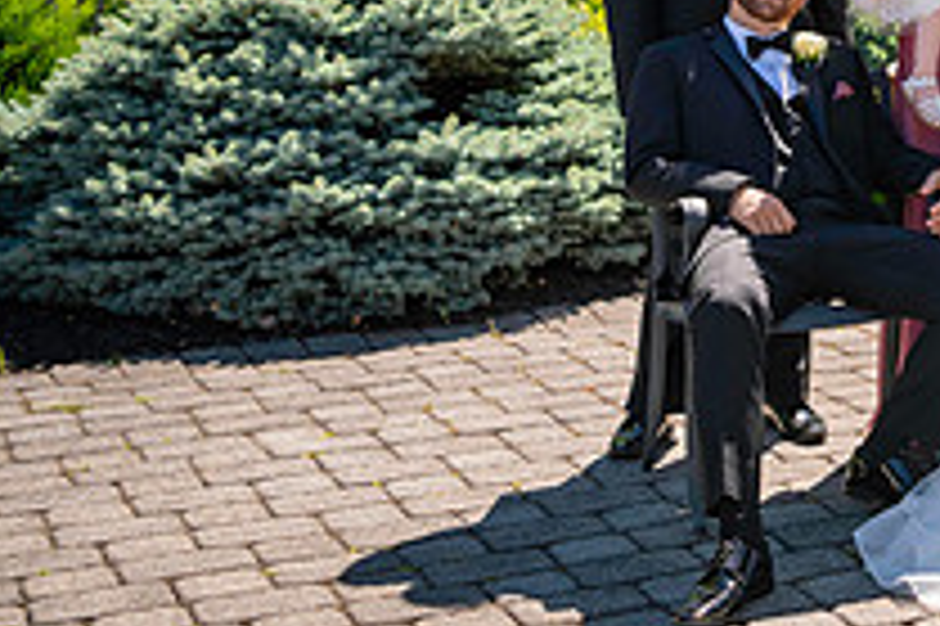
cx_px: 1295
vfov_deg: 14.9
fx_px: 2322
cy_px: -68
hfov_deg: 20.5
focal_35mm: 89
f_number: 3.2
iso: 100
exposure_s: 1/1600
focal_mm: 32
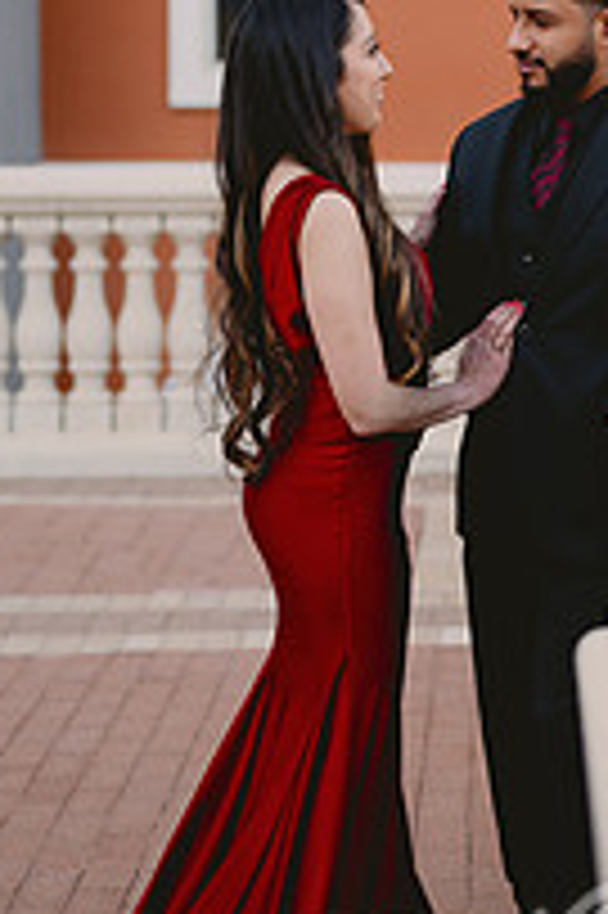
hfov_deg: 12.3
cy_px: 185
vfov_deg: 18.3
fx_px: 2817
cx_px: 502
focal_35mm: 111
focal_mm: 50
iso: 400
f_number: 2
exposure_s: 1/2000
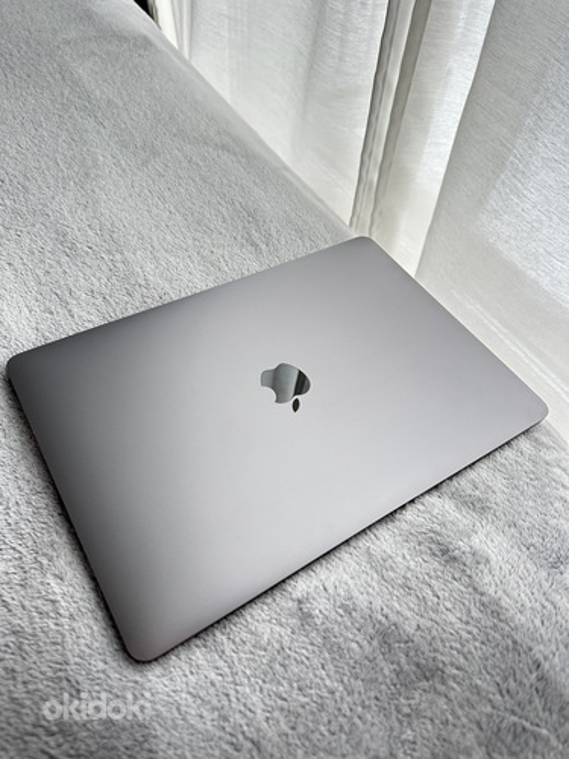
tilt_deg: -51.4
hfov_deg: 56.8
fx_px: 526
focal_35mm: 24
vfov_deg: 71.6
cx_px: 284
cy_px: 380
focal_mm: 6.86
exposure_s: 1/121
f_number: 1.78
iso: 200
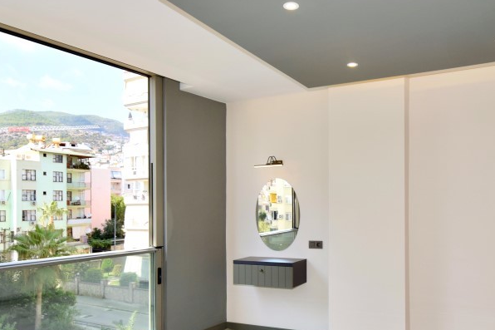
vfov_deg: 44.6
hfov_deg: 62.7
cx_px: 314
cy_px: 203
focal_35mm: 29
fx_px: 399
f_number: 5
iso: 140
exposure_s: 1/200
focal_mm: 10
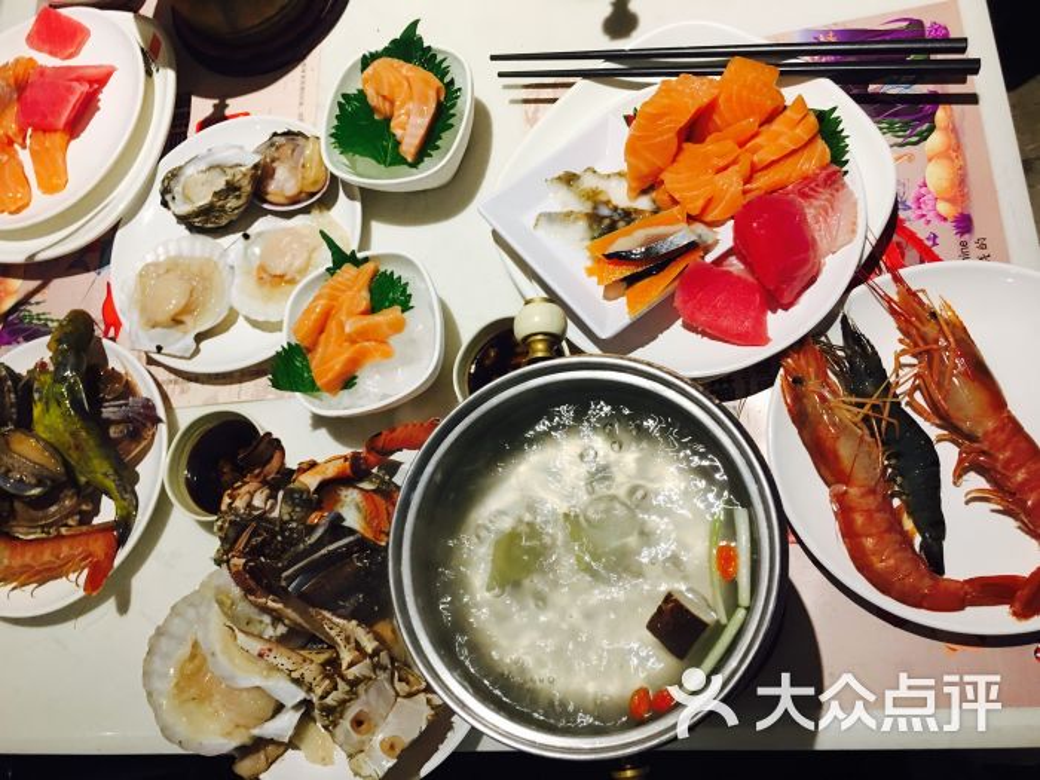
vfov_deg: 48.2
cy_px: 390
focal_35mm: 29
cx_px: 520
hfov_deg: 61.7
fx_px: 871
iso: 80
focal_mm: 4.15
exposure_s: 1/17
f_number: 2.2
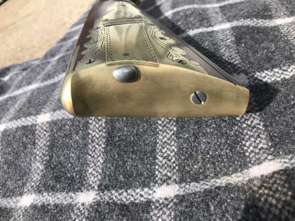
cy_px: 110
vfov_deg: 49.7
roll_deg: +28.2
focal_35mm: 28
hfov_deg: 63.4
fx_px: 239
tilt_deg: -36.6
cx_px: 148
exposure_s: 1/1742
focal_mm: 3.99
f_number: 1.8
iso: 20
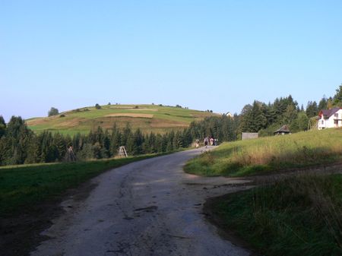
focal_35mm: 36
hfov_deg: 51.4
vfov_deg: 39.6
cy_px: 128
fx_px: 355
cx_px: 171
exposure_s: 1/320
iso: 80
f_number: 5.6
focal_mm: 6
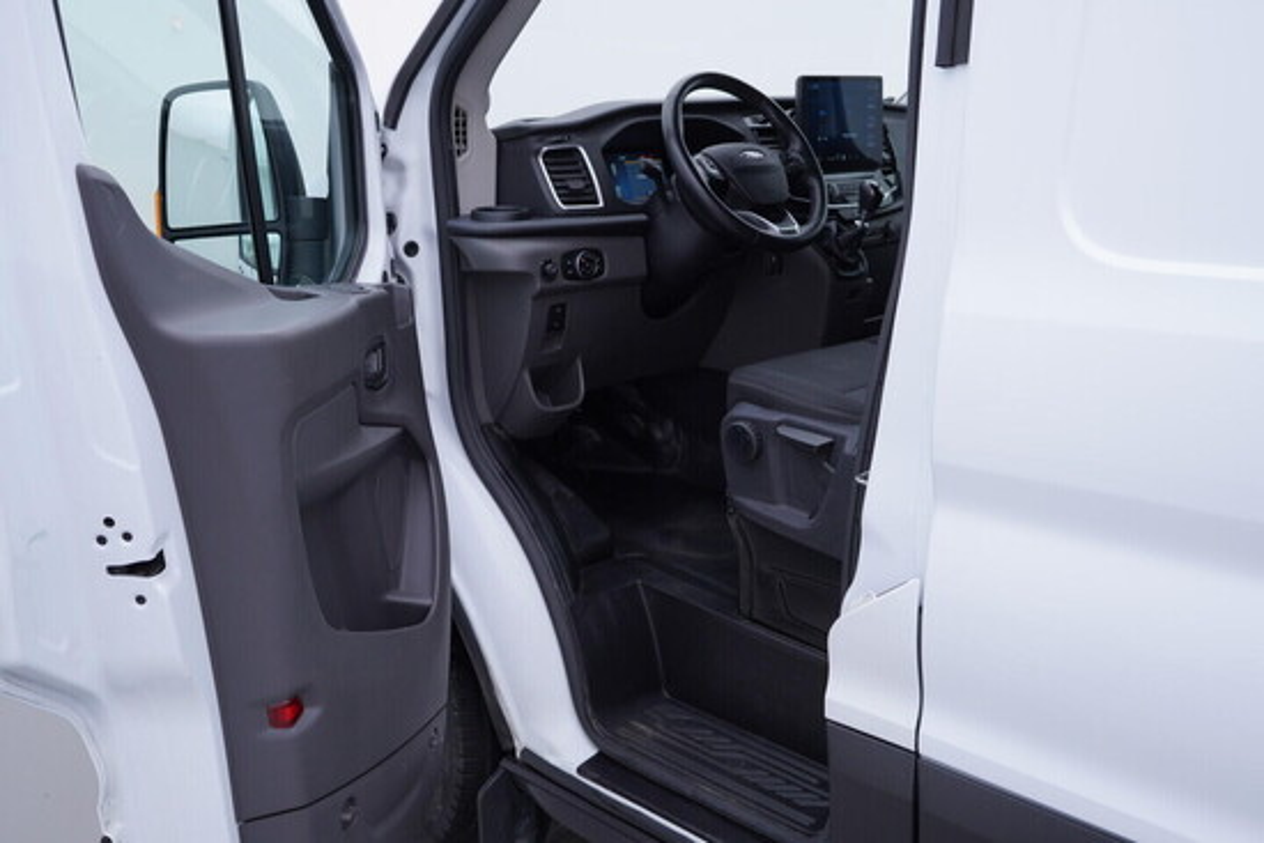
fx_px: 1264
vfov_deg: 36.9
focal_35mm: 36
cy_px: 422
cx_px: 632
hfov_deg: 53.1
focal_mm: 24
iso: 125
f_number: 3.5
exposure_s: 1/60
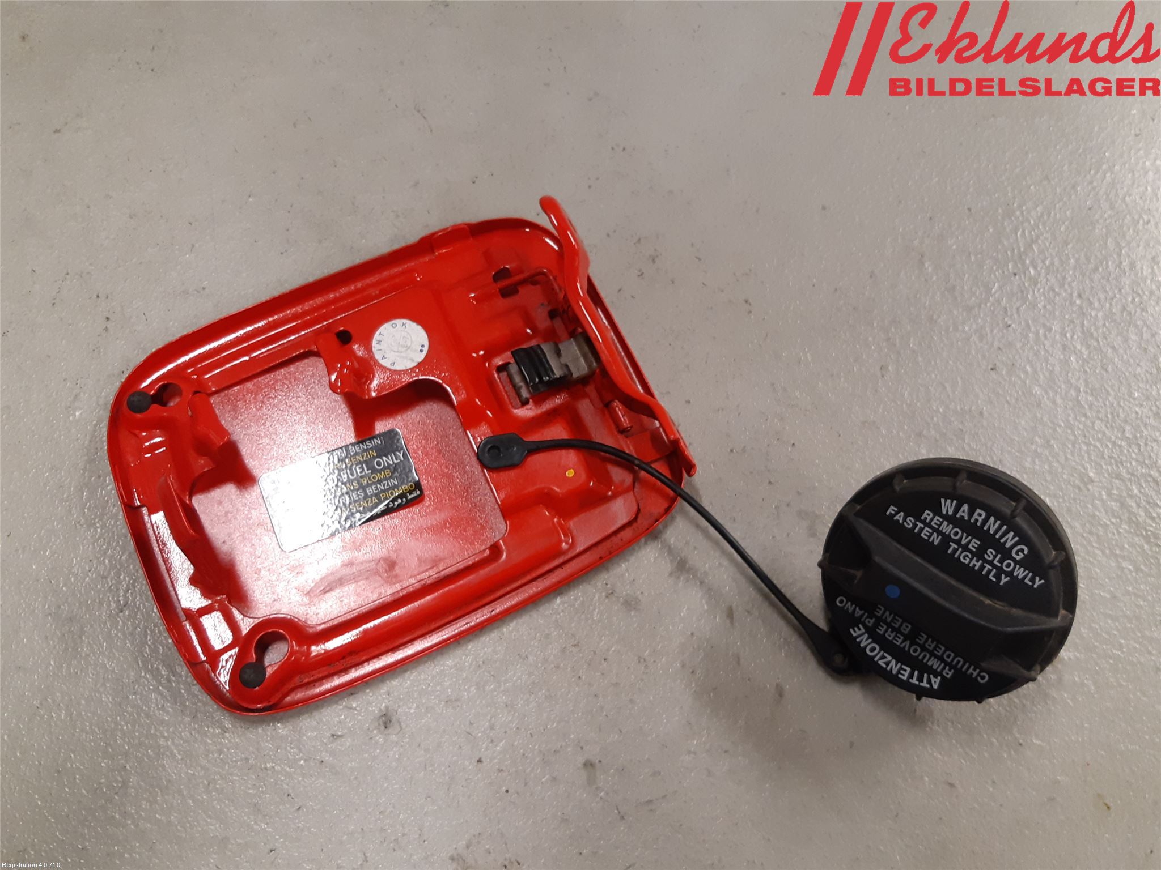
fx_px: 872
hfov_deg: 67.3
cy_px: 435
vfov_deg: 53.1
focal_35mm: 26
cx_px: 580
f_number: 1.7
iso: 160
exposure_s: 1/50
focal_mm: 3.93
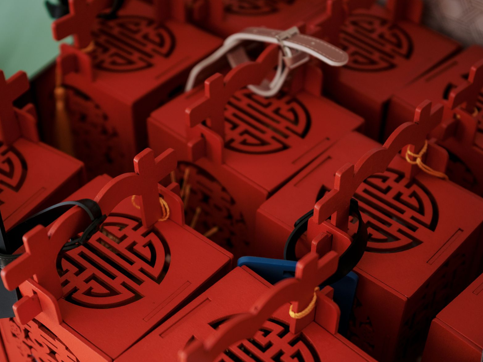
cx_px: 223
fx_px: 893
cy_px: 262
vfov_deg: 22.8
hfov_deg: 30.3
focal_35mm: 64
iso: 800
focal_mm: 50
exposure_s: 1/250
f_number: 3.5
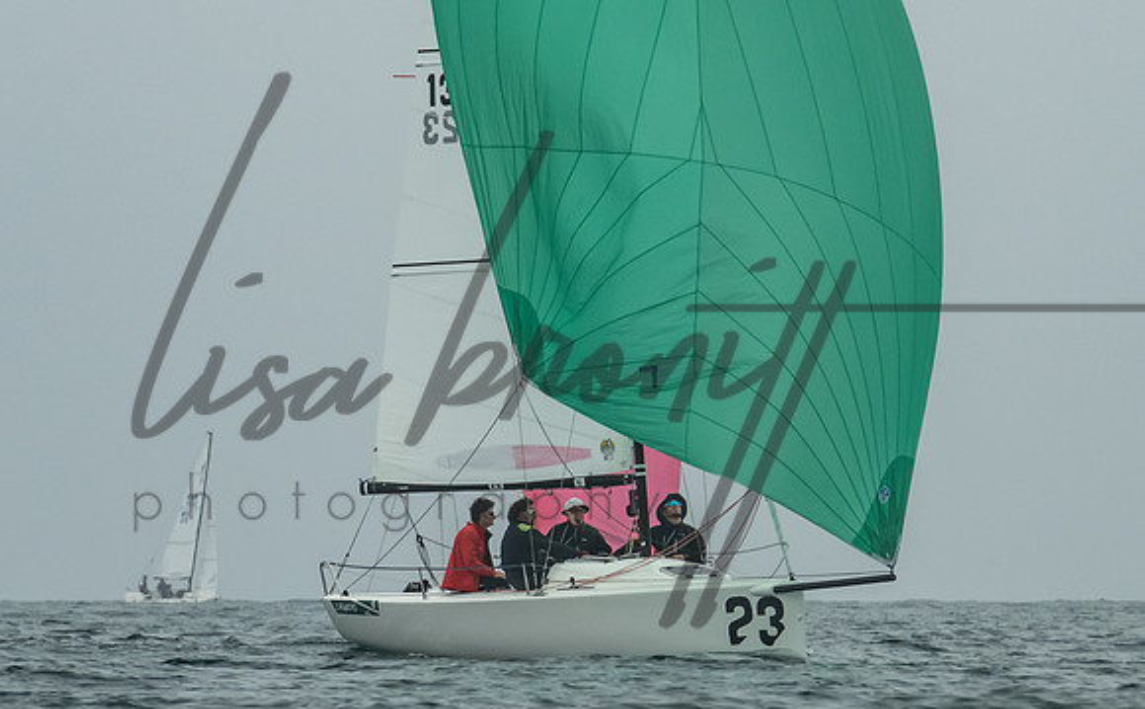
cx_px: 699
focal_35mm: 447
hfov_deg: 4.7
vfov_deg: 2.9
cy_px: 43
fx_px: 13915
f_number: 9
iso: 800
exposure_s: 1/1250
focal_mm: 200
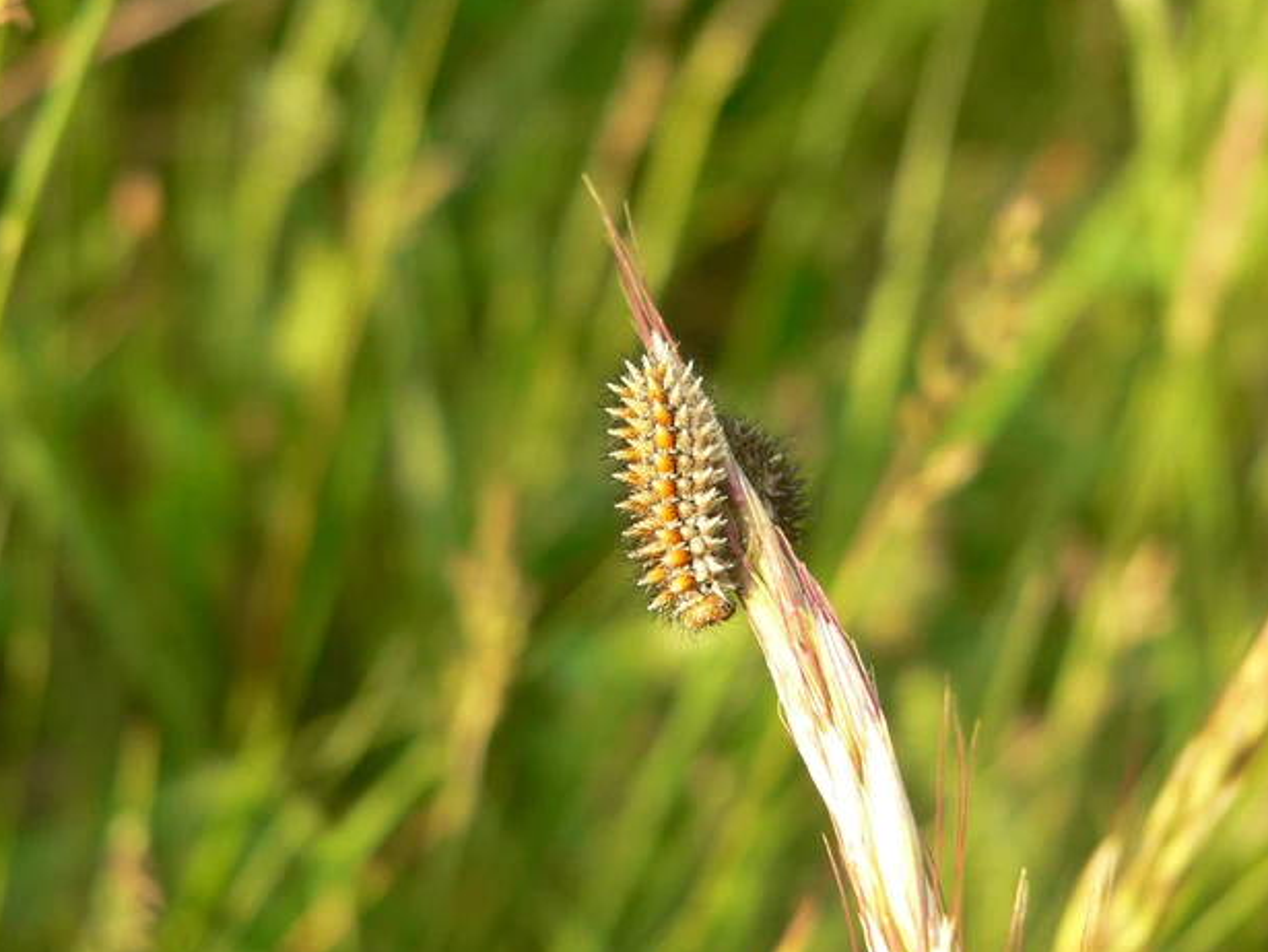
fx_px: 2859
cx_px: 647
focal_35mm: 78
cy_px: 484
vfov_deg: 18.9
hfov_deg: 25.0
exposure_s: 1/160
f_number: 3.7
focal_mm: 12.5
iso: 100
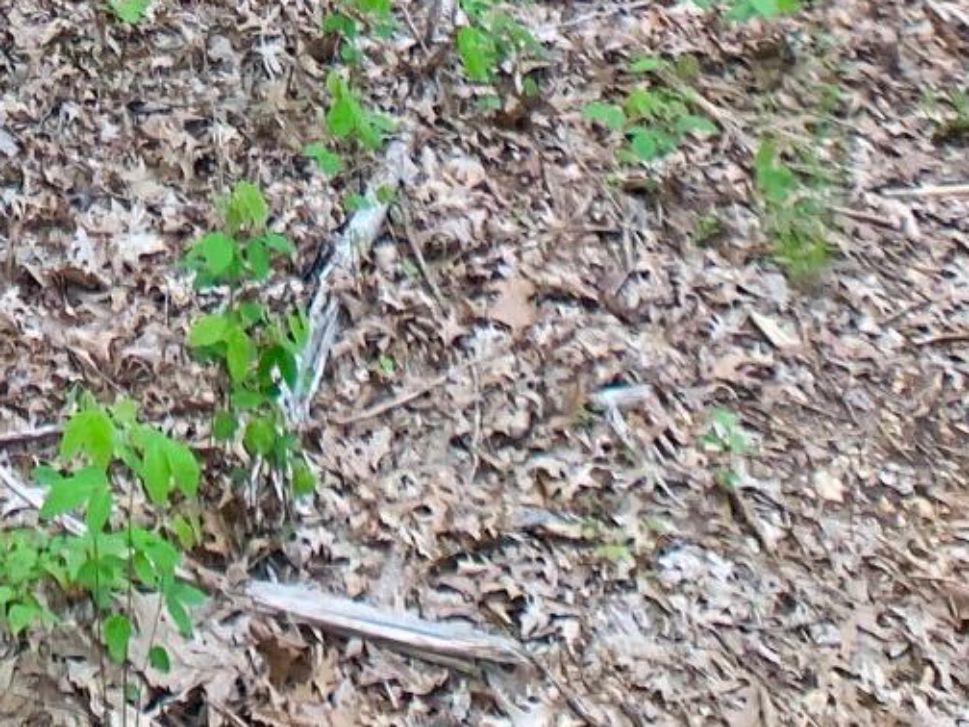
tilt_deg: +9.8
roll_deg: +3.4
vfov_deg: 12.5
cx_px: -206
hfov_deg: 17.9
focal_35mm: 104
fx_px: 2911
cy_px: -725
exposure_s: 1/97
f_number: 1.8
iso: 100
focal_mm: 4.25
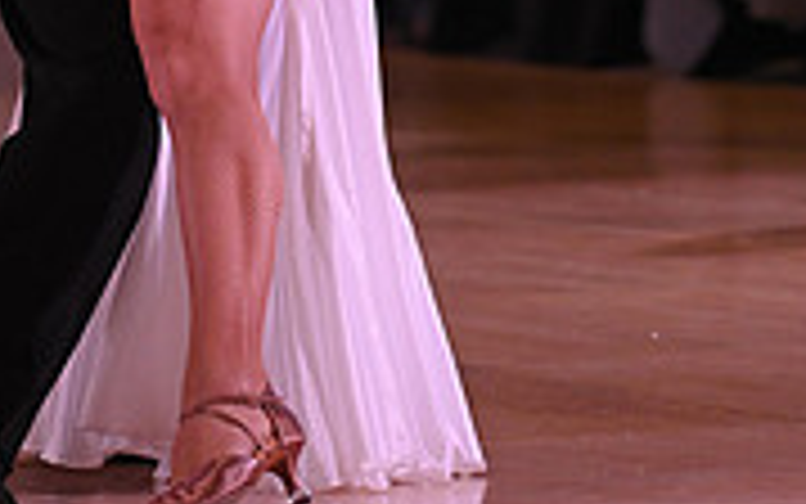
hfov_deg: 3.2
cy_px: -450
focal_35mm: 662
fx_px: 14546
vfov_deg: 2.0
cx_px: 507
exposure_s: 1/400
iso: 1600
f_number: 4.5
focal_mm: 200
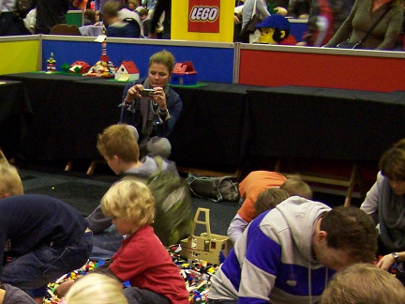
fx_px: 1053
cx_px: 41
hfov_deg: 21.3
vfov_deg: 16.0
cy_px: 334
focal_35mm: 90
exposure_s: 1/8
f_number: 2.8
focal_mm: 6.3
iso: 140
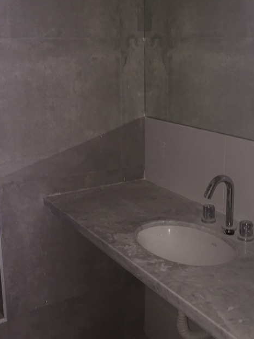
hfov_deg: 30.2
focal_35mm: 48
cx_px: 135
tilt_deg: -13.6
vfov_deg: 39.7
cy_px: 168
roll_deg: +0.4
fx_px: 470
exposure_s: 1/17
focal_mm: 4.15
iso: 64
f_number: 2.2
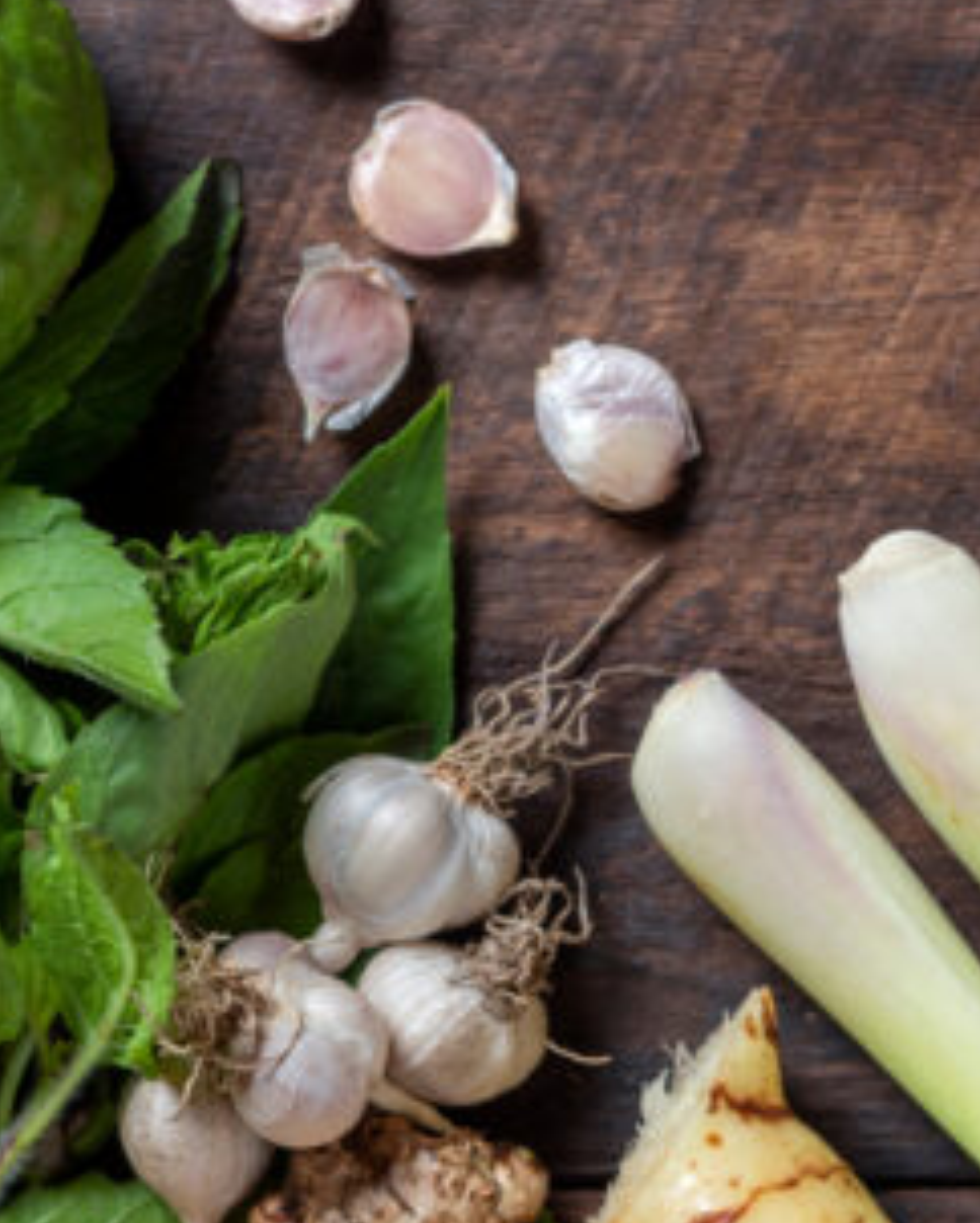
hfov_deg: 8.0
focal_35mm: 191
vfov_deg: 10.1
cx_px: 1085
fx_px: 6918
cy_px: 322
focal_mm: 60
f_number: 9
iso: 100
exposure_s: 1/100
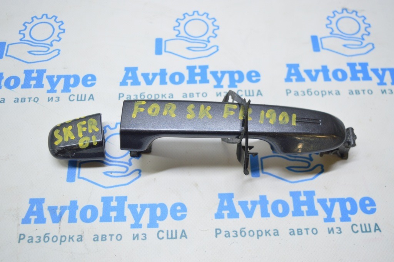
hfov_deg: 48.0
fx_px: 443
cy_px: 131
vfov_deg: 33.0
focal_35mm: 40
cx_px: 197
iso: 400
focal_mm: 27
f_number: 4
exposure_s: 1/40
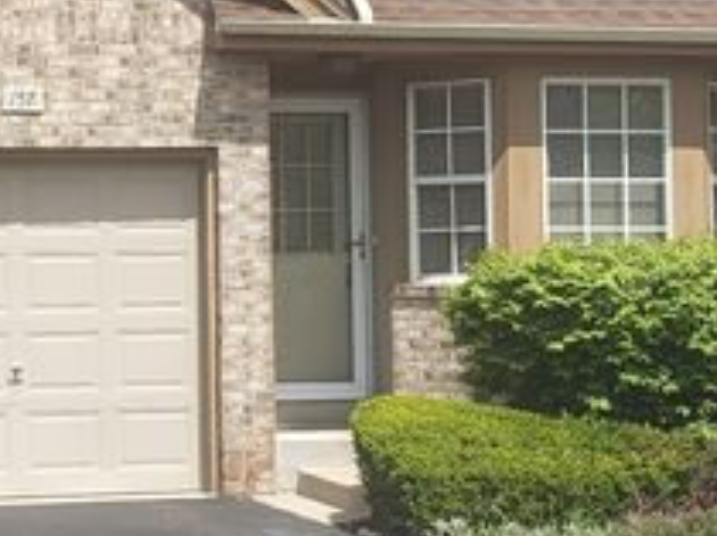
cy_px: -53
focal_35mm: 62
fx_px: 1283
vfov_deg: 22.3
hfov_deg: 31.1
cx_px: 461
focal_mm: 4.3
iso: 50
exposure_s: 1/1488
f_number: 2.4
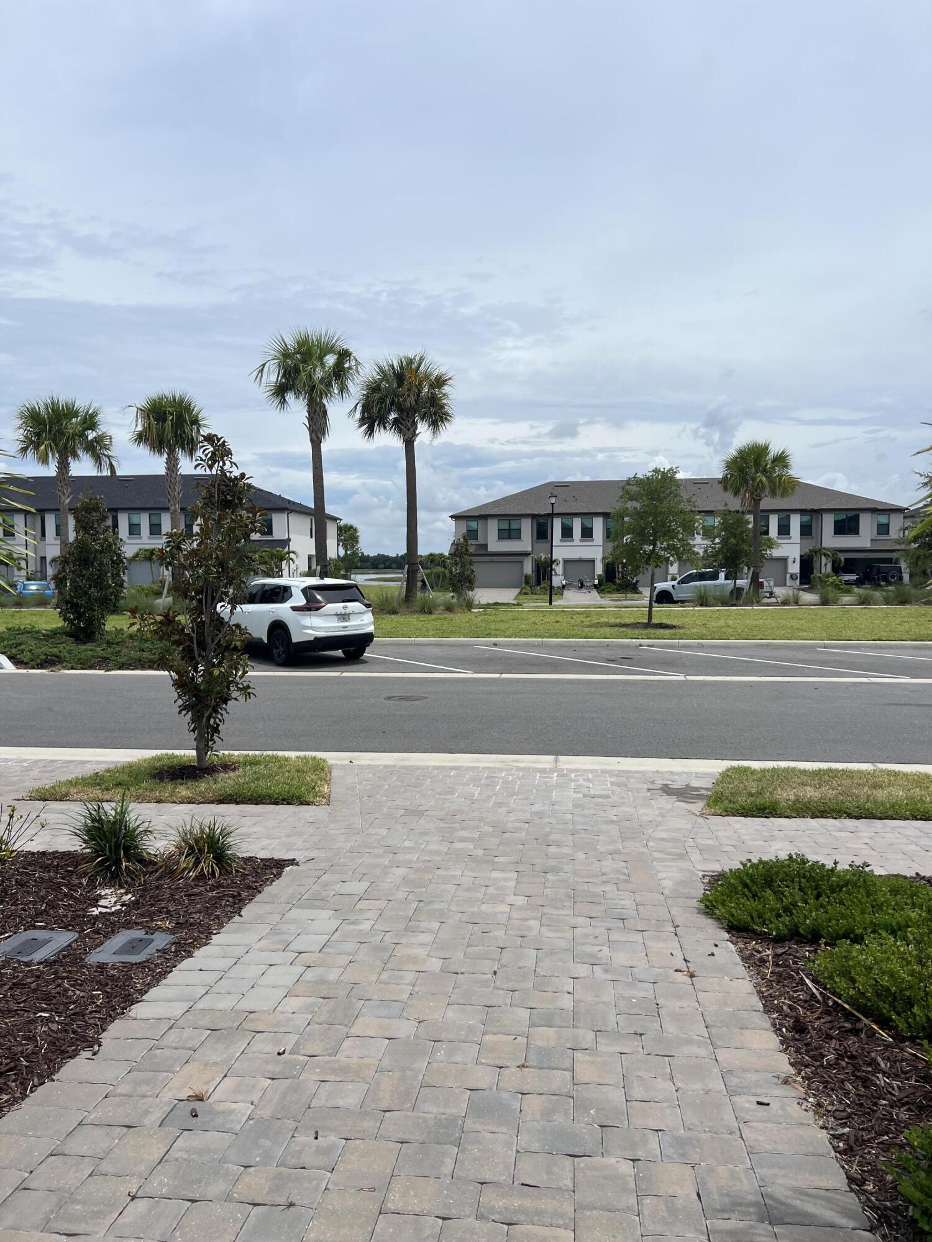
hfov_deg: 53.1
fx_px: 933
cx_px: 466
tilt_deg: -0.9
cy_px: 621
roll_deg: +1.5
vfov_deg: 67.3
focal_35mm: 26
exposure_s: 1/9434
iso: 50
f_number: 1.5
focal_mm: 5.7
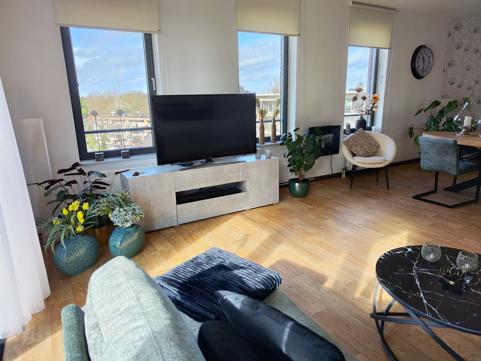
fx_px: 320
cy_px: 180
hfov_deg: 73.9
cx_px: 240
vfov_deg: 58.9
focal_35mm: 23
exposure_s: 1/100
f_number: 1.69
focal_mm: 7.01
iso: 50
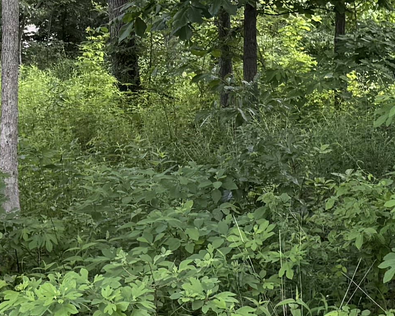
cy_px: 25
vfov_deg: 11.0
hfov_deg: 13.8
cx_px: 92
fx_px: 1625
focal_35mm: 139
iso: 80
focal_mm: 6.76
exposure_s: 1/211
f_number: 1.78
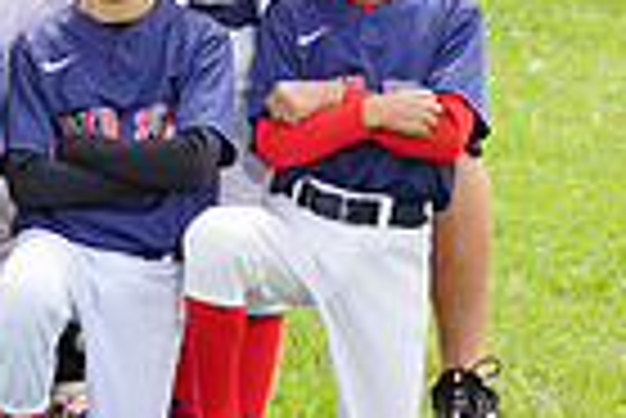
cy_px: -240
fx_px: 7276
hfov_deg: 4.9
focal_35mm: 418
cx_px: -464
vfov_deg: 3.3
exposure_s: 1/250
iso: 100
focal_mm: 100
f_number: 6.3
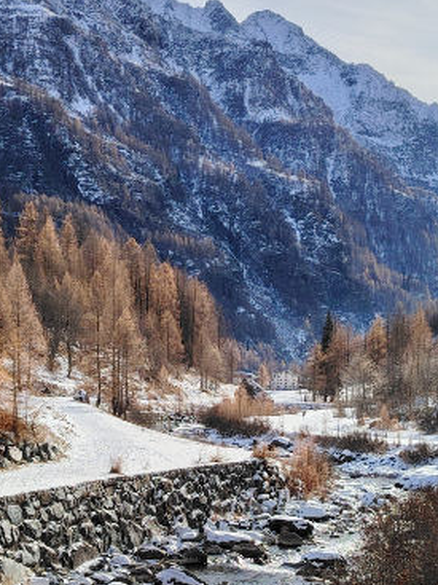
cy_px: 505
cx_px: 186
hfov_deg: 21.9
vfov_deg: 28.1
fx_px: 1131
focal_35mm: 67
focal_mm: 5.2
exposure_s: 1/1600
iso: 100
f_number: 1.8
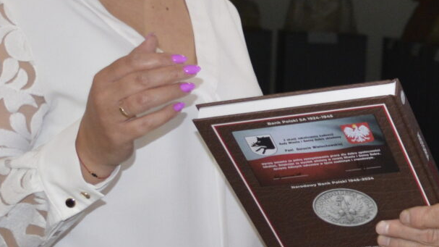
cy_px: 114
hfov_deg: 13.0
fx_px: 1850
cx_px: 605
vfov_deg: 7.6
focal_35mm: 159
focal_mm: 24
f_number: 4
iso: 640
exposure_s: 1/60
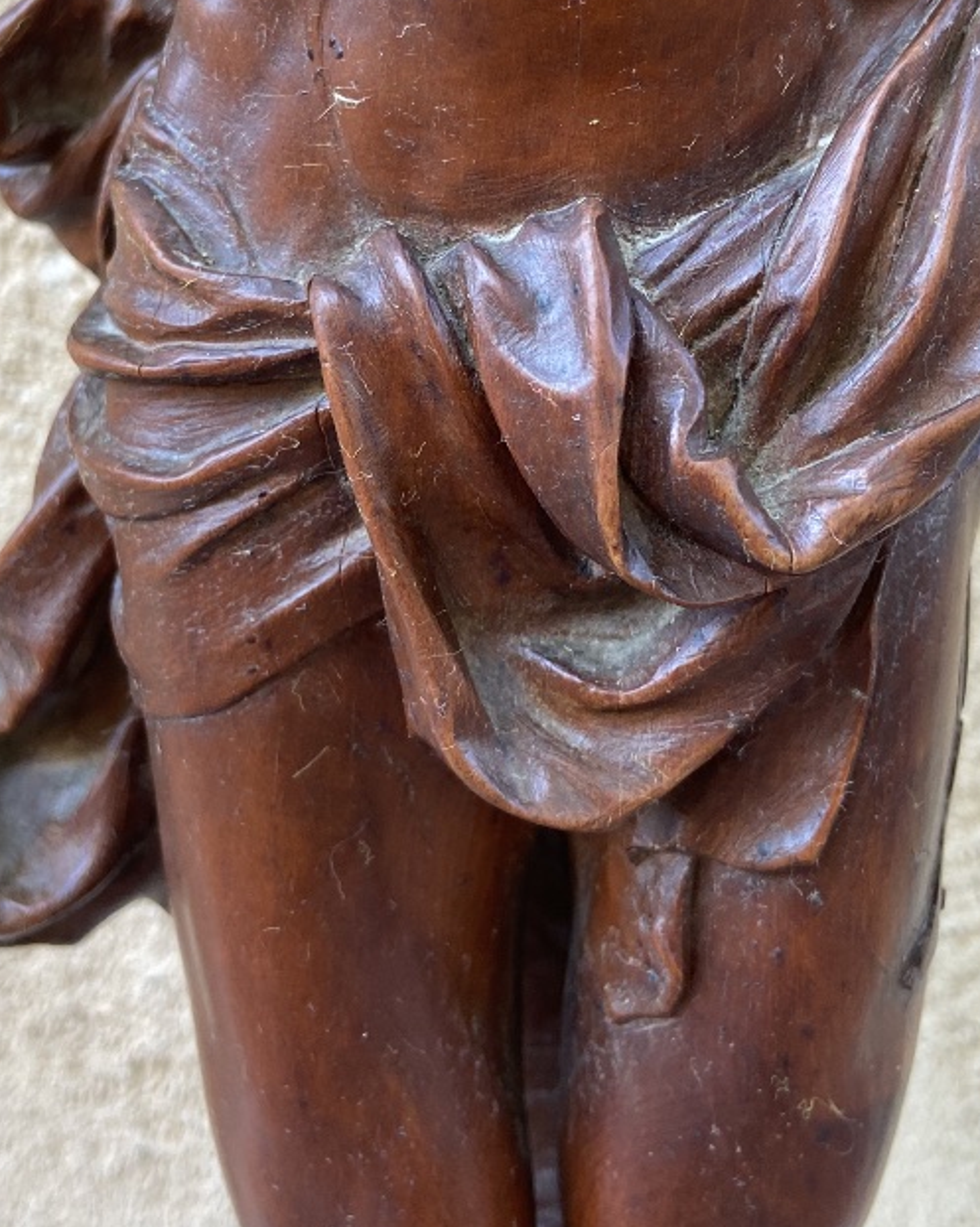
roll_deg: +0.3
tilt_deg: -18.8
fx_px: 1778
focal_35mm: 49
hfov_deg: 30.8
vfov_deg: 37.7
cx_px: 477
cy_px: 428
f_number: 1.8
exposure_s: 1/121
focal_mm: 4.25
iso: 80
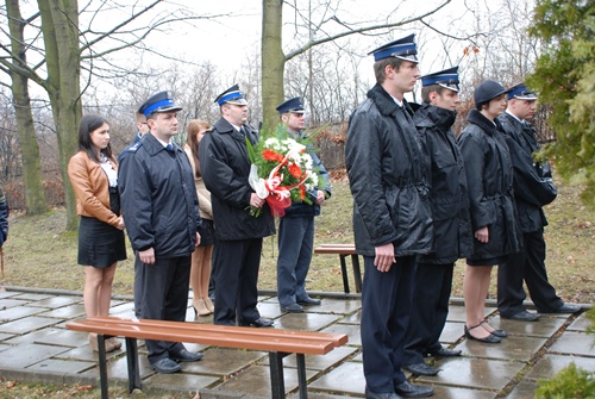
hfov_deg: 42.3
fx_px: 770
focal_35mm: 46
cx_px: 298
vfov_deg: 29.0
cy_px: 200
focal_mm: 31
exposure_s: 1/60
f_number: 4.2
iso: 200
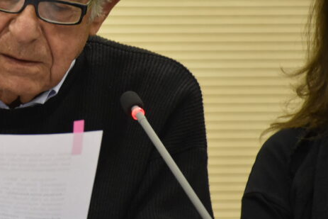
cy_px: 101
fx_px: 3691
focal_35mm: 405
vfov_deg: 3.4
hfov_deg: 5.1
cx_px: -28
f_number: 5.6
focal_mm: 122
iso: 1600
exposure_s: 1/30
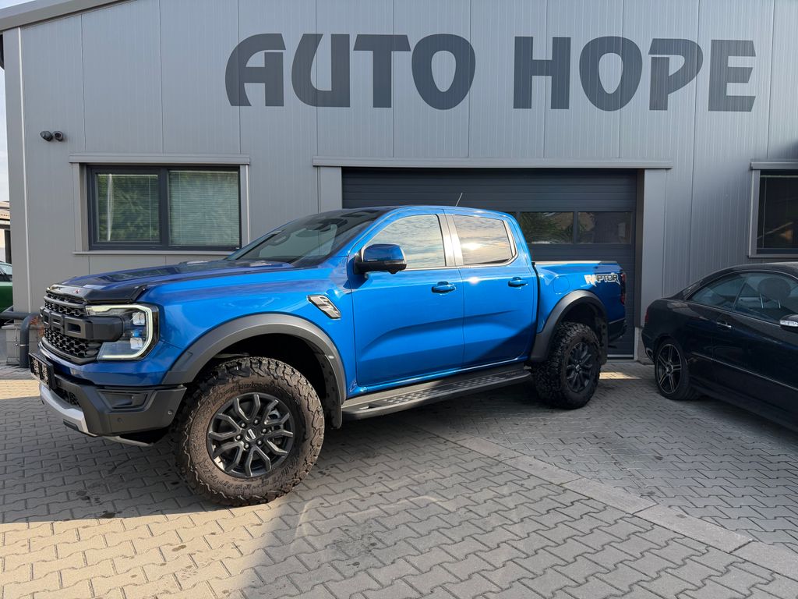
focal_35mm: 24
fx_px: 553
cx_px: 399
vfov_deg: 56.8
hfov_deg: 71.6
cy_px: 300
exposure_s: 1/1727
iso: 100
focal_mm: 6.76
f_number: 1.78
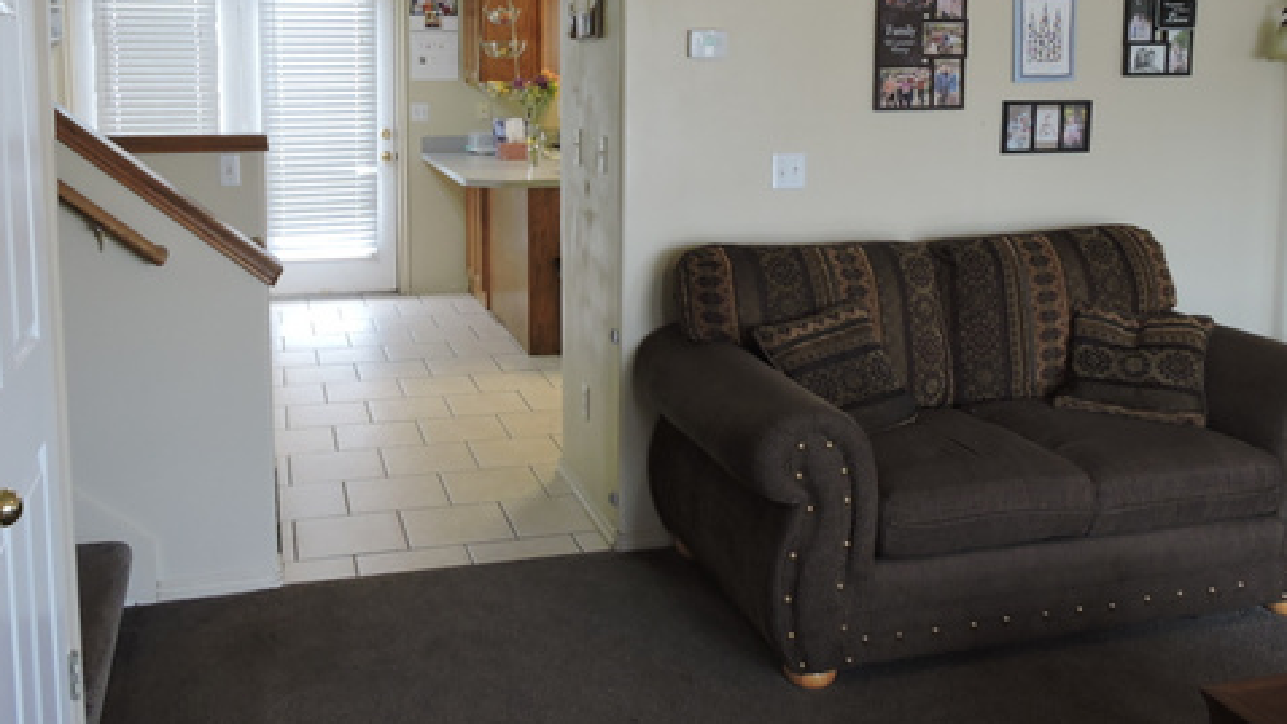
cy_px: 199
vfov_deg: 33.2
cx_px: 608
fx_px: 1195
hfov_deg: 56.6
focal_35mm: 35
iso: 180
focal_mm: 4.3
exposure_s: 1/30
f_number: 3.3
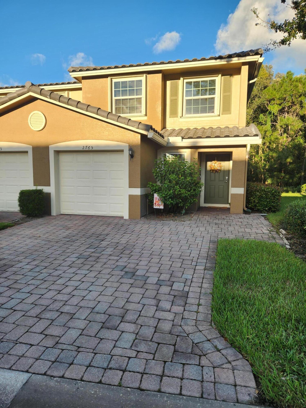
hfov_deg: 58.9
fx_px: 271
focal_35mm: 23
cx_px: 153
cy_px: 204
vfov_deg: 73.9
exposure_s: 1/634
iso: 20
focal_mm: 5.4
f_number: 1.8
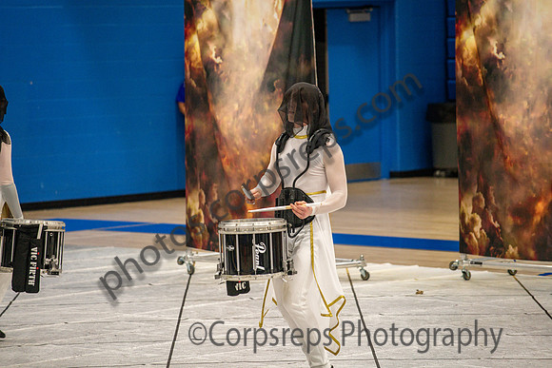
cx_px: 276
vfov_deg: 6.9
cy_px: 184
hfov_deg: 10.3
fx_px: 3067
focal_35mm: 200
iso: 3600
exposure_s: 1/500
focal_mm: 200
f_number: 4
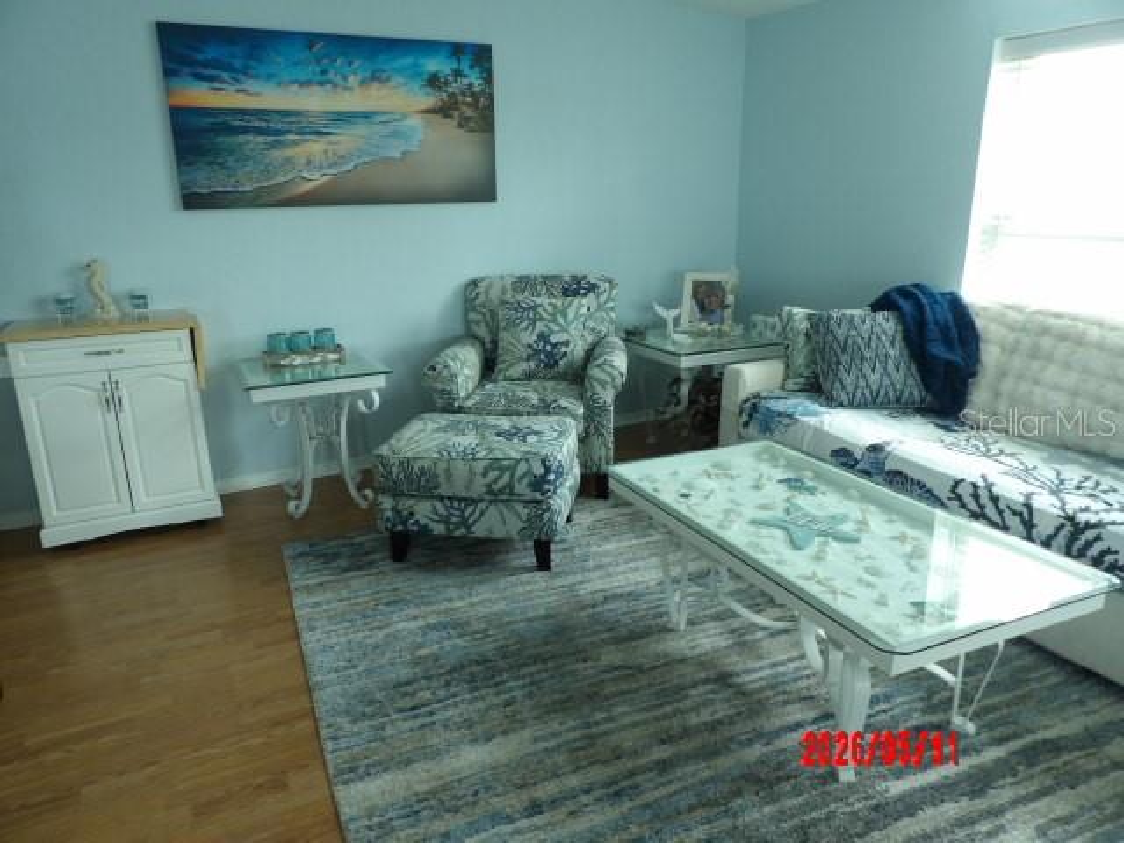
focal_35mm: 24
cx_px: 562
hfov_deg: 71.6
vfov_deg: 56.8
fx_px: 779
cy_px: 422
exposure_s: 1/33
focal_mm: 4.3
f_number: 3.2
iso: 131
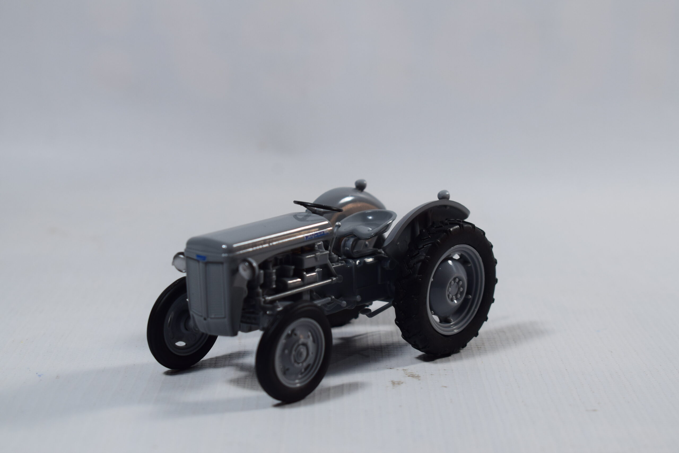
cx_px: 340
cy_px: 226
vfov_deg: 16.6
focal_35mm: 82
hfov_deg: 24.6
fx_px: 1556
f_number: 8
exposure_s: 1/50
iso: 400
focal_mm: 55
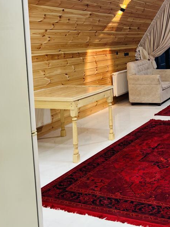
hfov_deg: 28.7
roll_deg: +3.3
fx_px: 321
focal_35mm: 49
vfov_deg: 38.2
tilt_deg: -3.5
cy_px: 67
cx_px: 147
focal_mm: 5.7
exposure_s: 1/100
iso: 100
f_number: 1.5
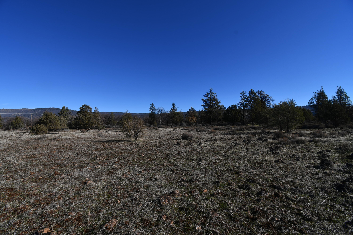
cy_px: 118
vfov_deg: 77.3
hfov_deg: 100.4
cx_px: 176
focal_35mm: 15
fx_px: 147
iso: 100
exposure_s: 1/320
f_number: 9
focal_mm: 10
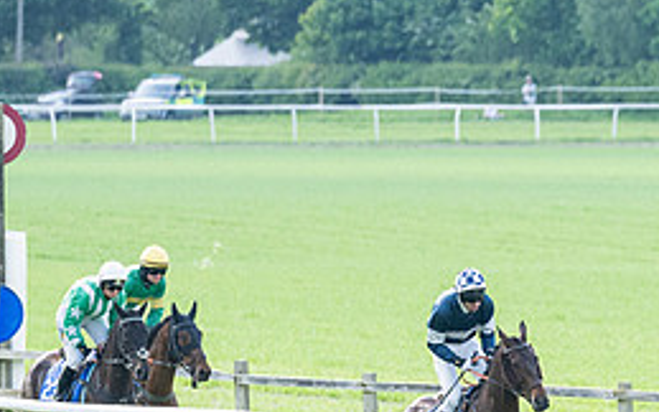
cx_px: 697
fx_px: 12664
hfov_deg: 3.0
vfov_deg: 1.9
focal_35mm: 705
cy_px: 473
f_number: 4
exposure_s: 1/3200
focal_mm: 185
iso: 1000
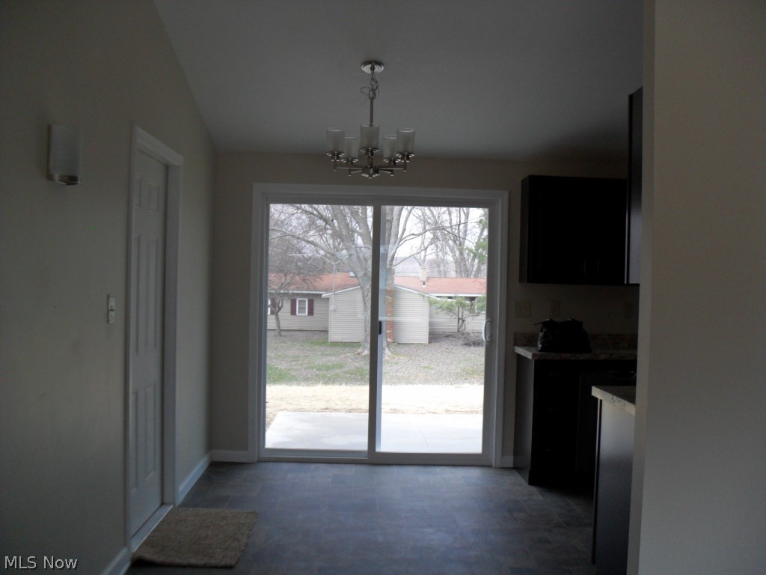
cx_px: 383
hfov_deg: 52.6
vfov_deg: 40.7
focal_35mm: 35
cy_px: 288
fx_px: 774
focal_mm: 6.3
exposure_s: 1/180
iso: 80
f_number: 3
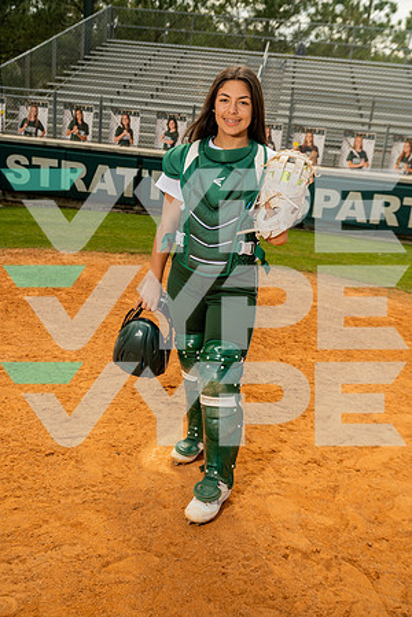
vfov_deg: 55.8
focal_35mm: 34
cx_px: 206
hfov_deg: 38.9
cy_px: 308
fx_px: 584
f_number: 4.5
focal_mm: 34
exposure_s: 1/250
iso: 250
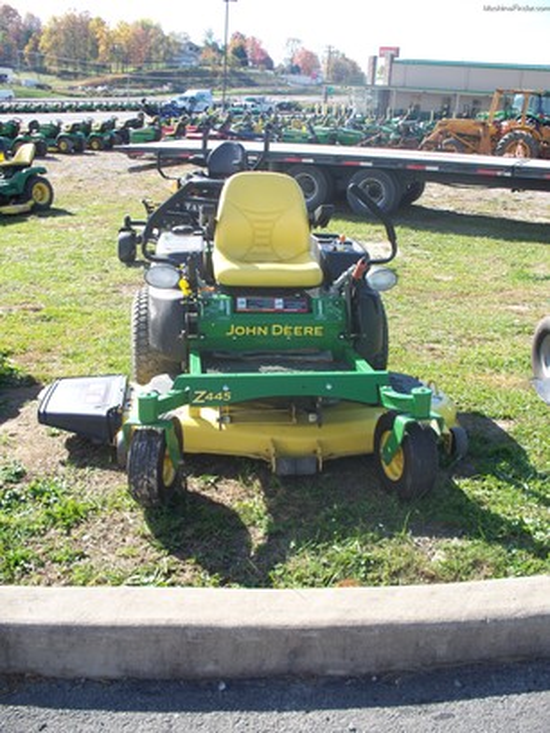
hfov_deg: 39.7
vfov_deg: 51.4
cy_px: 366
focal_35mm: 36
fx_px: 763
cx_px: 275
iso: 64
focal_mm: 7.54
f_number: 2.8
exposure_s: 1/320
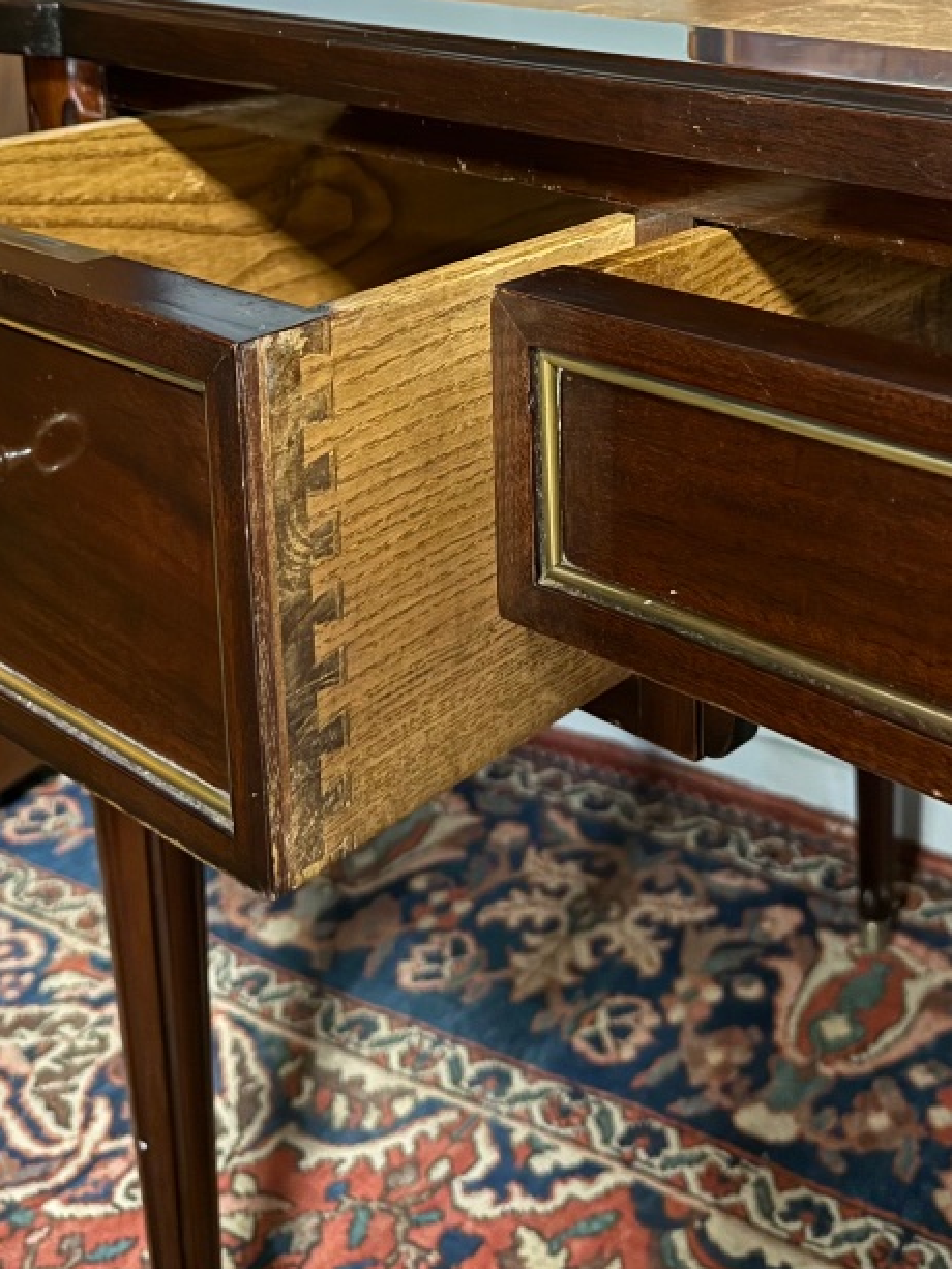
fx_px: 1723
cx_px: 598
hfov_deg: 30.8
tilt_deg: -12.1
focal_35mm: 47
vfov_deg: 38.1
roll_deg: +1.2
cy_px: 166
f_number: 1.78
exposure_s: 1/15
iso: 1600
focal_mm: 6.76
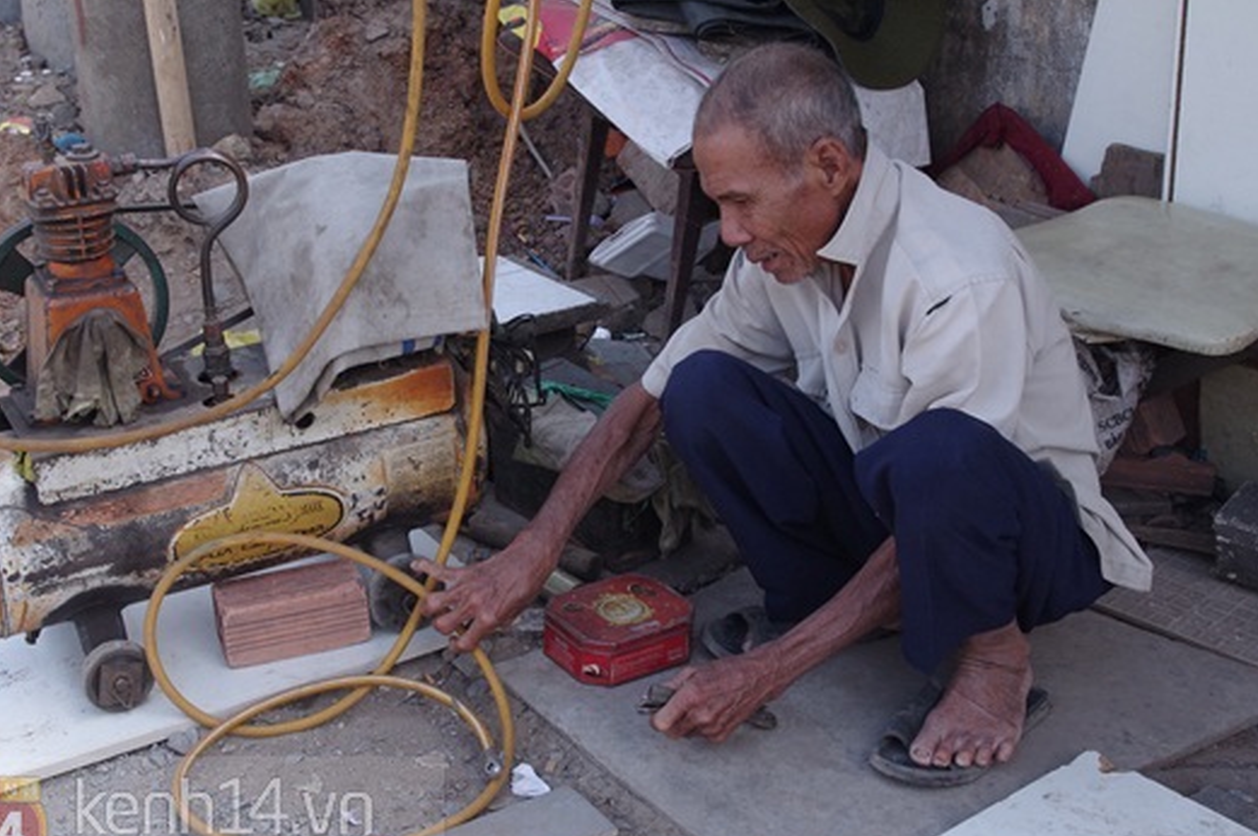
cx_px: 601
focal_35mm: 53
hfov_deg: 37.6
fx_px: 1850
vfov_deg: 25.5
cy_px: 422
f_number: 8
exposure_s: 1/320
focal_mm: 30.63
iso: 800
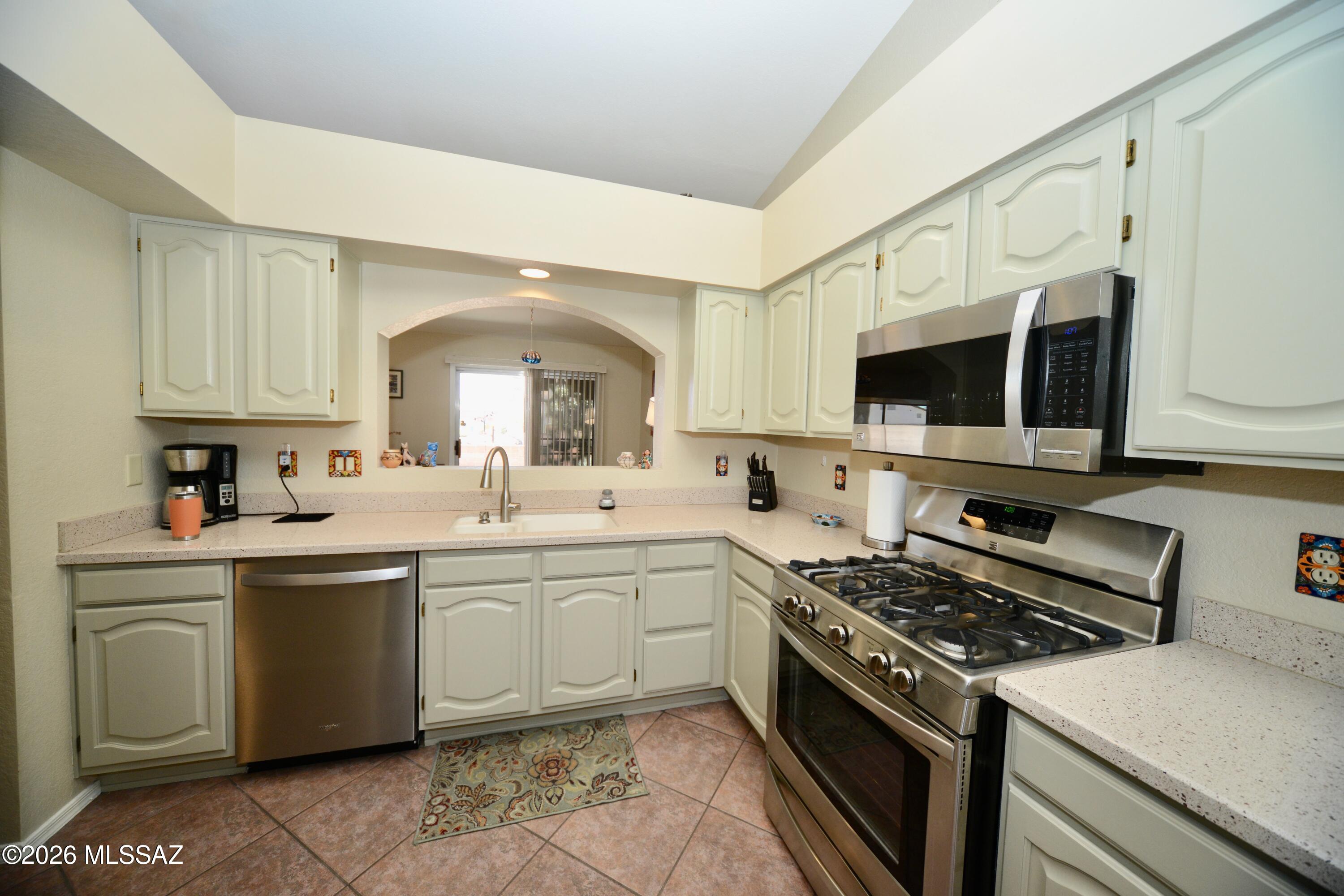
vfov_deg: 90.0
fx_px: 448
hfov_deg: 112.6
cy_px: 448
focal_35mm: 12
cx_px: 672
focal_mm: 12
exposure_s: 1/60
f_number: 7.1
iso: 800
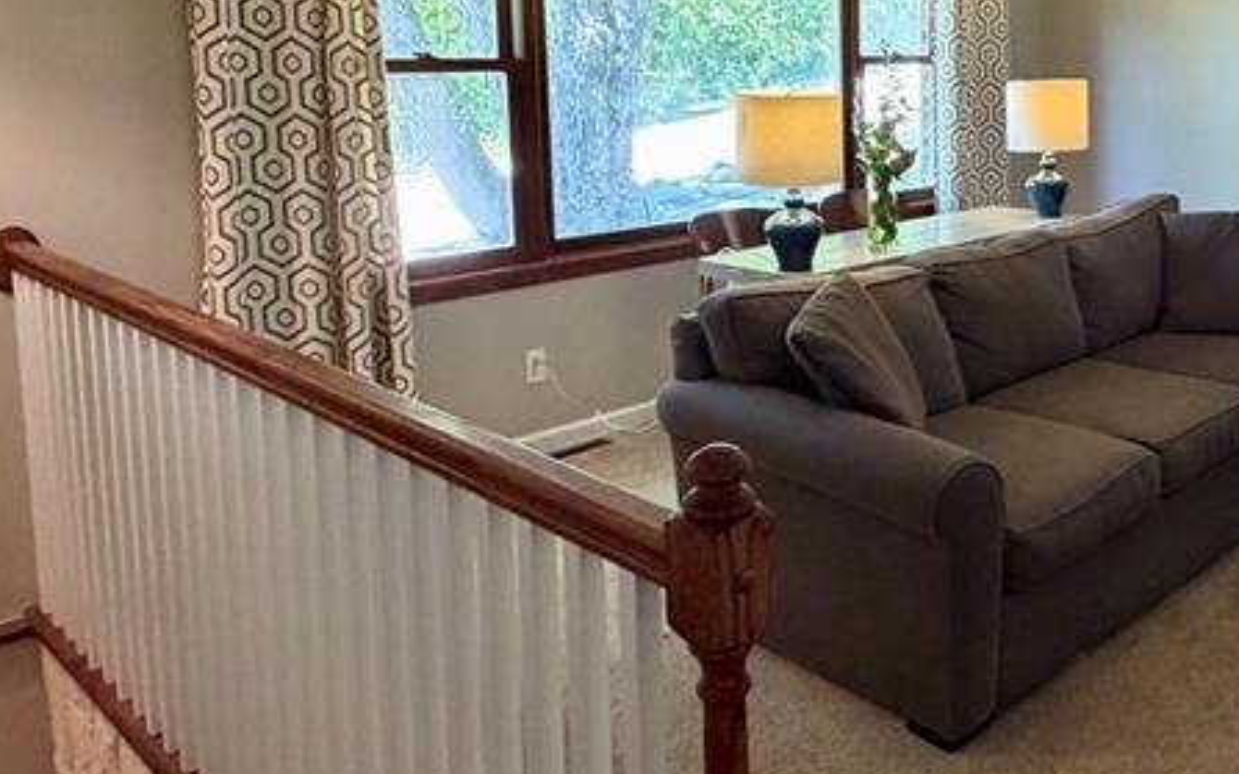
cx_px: 1009
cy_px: 169
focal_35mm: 34
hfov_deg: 52.7
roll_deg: -0.4
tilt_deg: -7.2
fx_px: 1148
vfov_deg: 36.1
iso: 250
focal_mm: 2.22
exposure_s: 1/60
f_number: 2.2
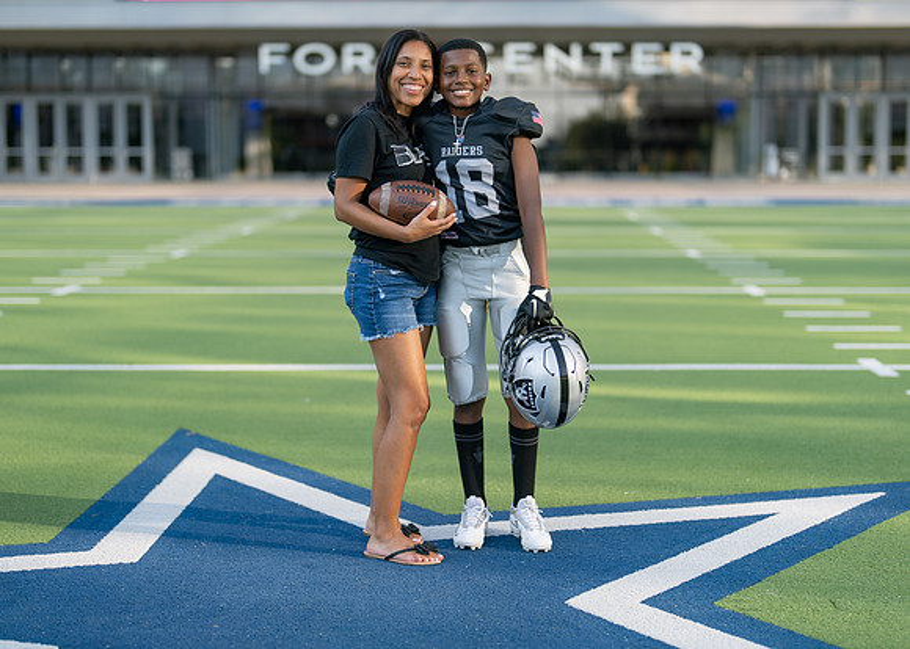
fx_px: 1626
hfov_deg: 31.3
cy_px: 307
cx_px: 478
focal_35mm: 63
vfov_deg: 22.6
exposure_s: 1/2000
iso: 100
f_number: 1.2
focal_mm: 50
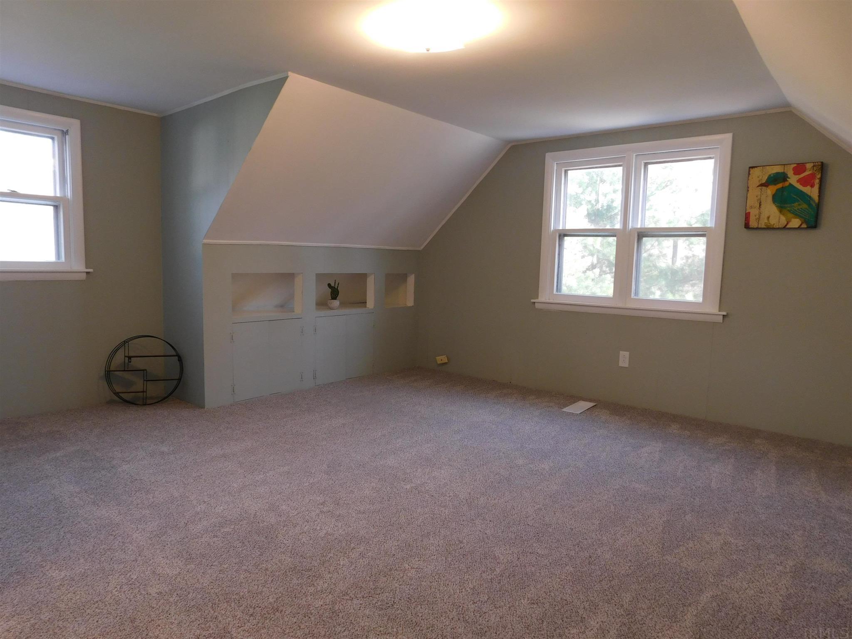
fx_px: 566
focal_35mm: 23
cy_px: 320
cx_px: 426
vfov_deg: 58.9
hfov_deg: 73.9
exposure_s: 1/40
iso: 125
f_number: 3
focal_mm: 4
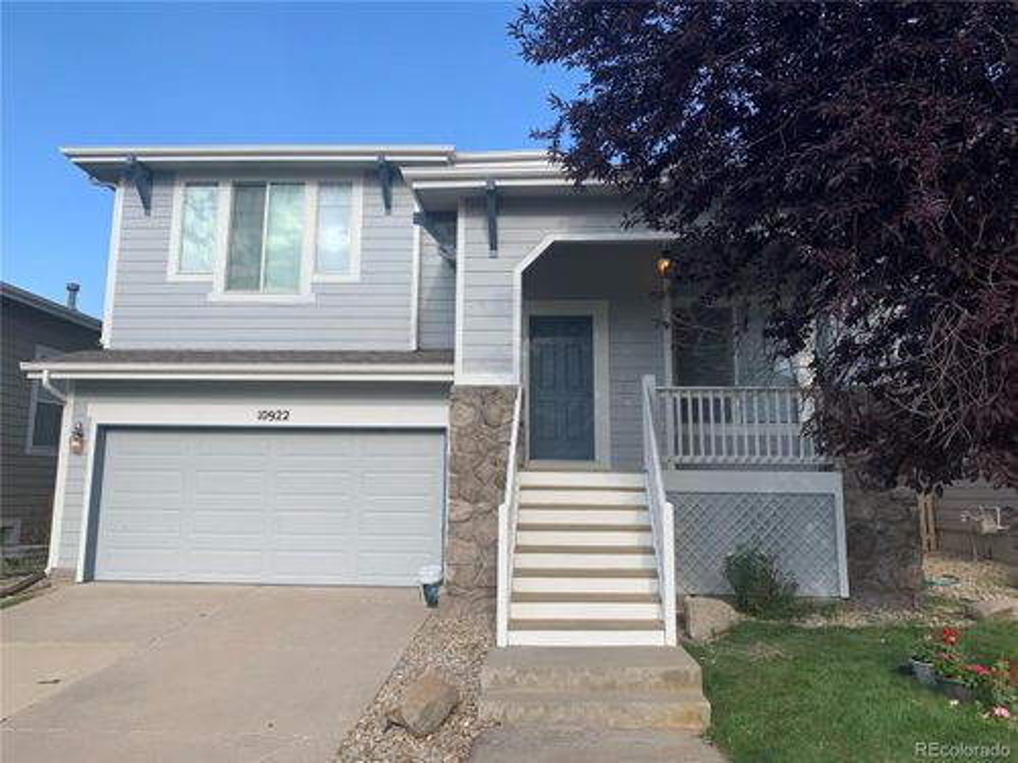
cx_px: 509
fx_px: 765
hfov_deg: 67.3
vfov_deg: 53.1
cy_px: 382
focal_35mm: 26
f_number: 1.8
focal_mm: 4.25
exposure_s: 1/962
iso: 25
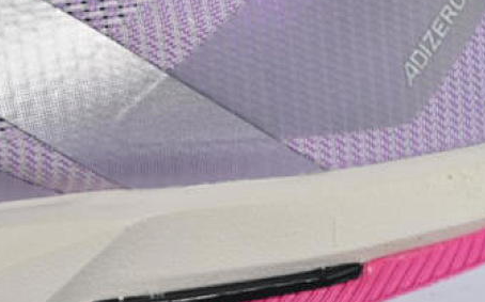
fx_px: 2404
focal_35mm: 182
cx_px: -61
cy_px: 96
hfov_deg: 11.3
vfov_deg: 7.2
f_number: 6.3
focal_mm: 50
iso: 160
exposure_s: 1/40
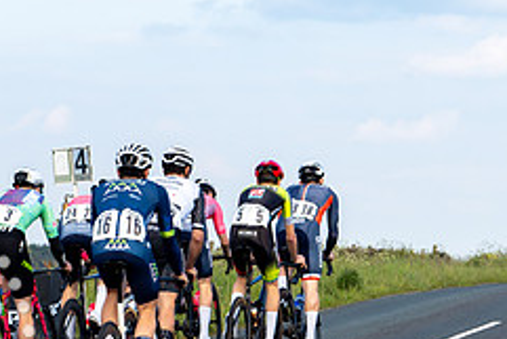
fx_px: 2579
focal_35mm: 183
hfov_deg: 11.2
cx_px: 166
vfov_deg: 7.5
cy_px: 252
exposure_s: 1/320
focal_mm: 76
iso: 200
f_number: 6.3
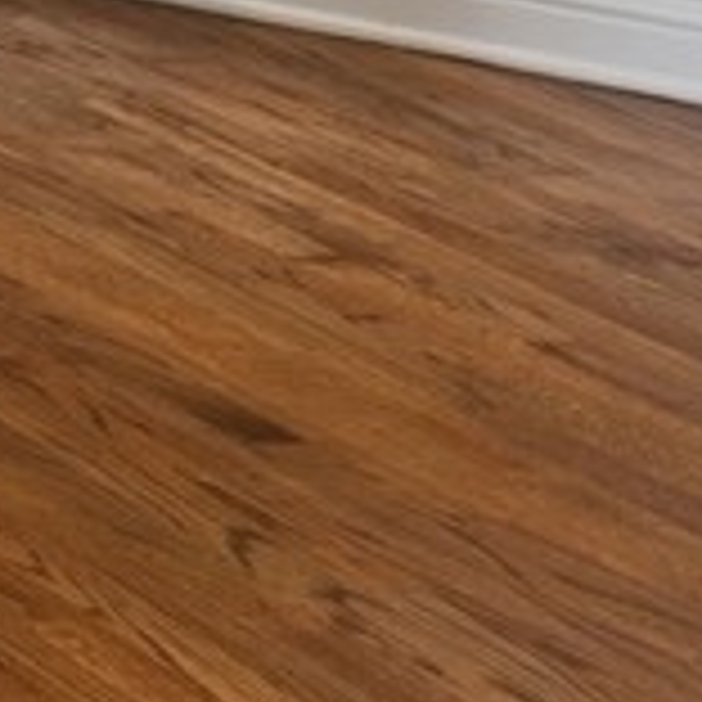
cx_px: -2318
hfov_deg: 7.5
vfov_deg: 11.2
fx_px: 2845
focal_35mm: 124
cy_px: -1107
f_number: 9.5
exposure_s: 1/4
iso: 200
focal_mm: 14
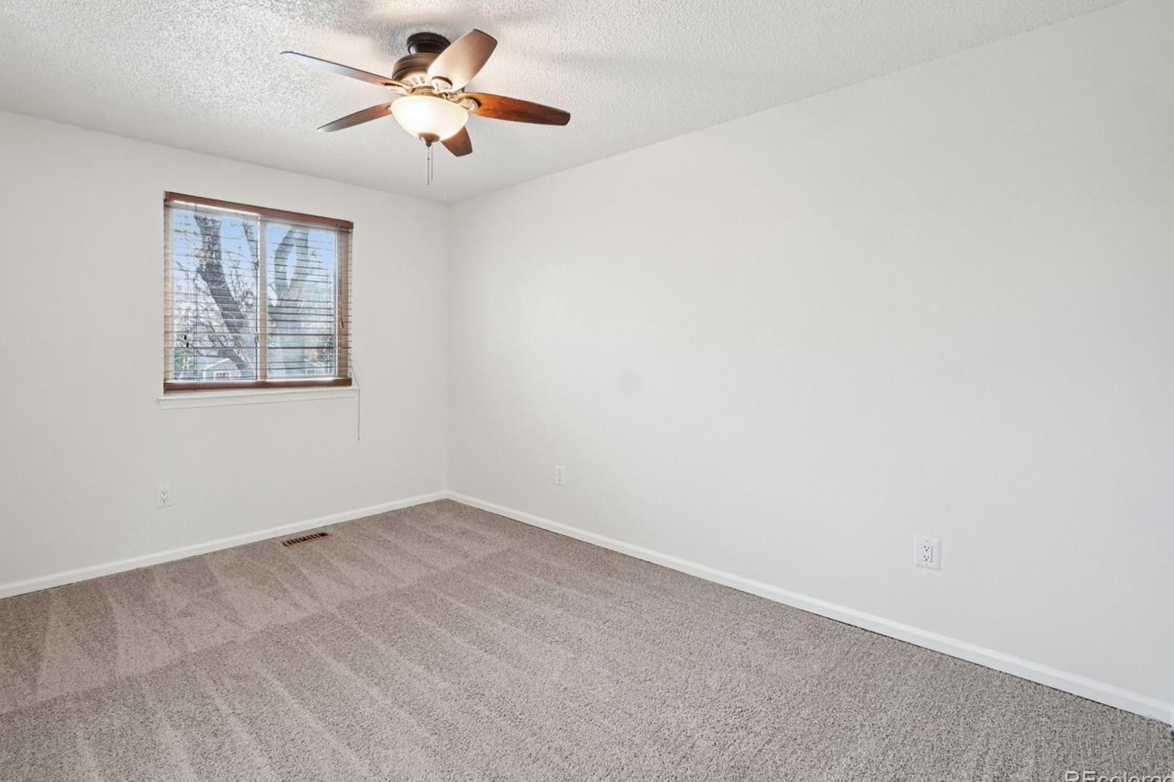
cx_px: 534
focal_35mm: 17
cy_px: 355
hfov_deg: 93.0
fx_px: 554
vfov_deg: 70.3
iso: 800
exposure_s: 1/6
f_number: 8
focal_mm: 10
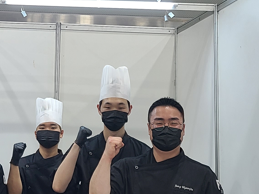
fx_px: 689
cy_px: 81
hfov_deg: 20.9
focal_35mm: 92
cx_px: 33
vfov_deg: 16.1
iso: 80
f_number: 1.8
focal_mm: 5.4
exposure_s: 1/60
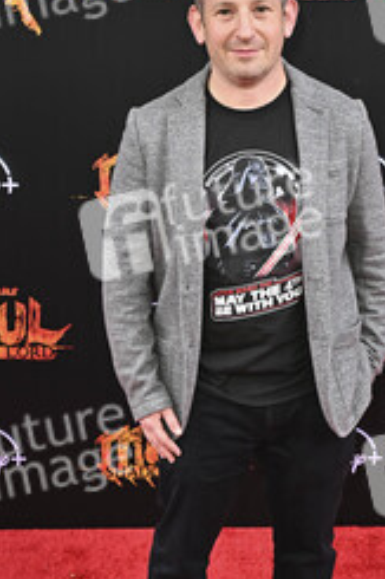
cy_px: 343
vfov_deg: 32.3
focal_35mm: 62
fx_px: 996
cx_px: 269
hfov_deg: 21.8
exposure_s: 1/320
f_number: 6.3
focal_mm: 38
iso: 1000
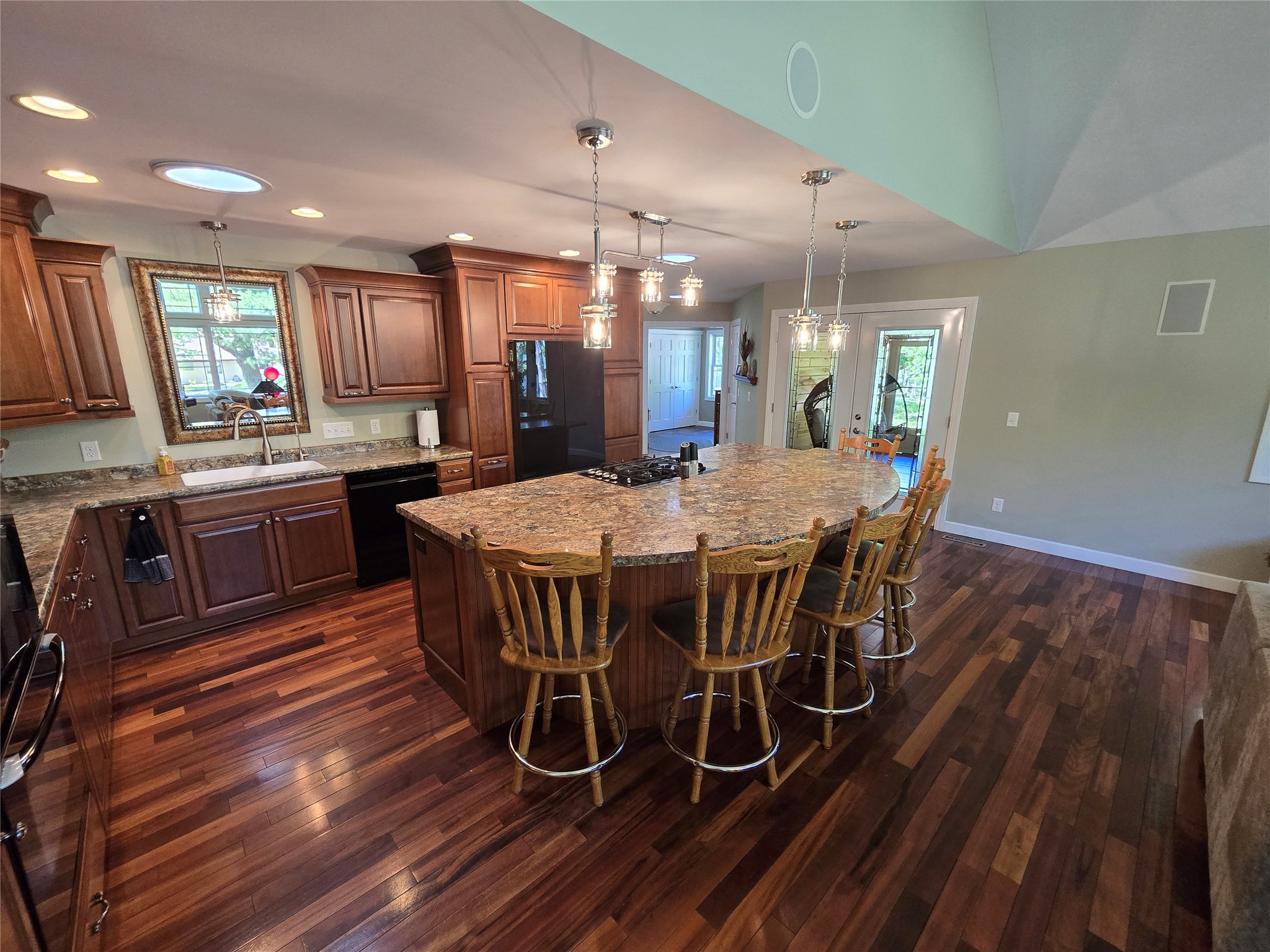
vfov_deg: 89.9
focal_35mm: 13
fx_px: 477
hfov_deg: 106.2
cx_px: 635
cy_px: 476
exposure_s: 1/60
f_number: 2.2
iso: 320
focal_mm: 2.2
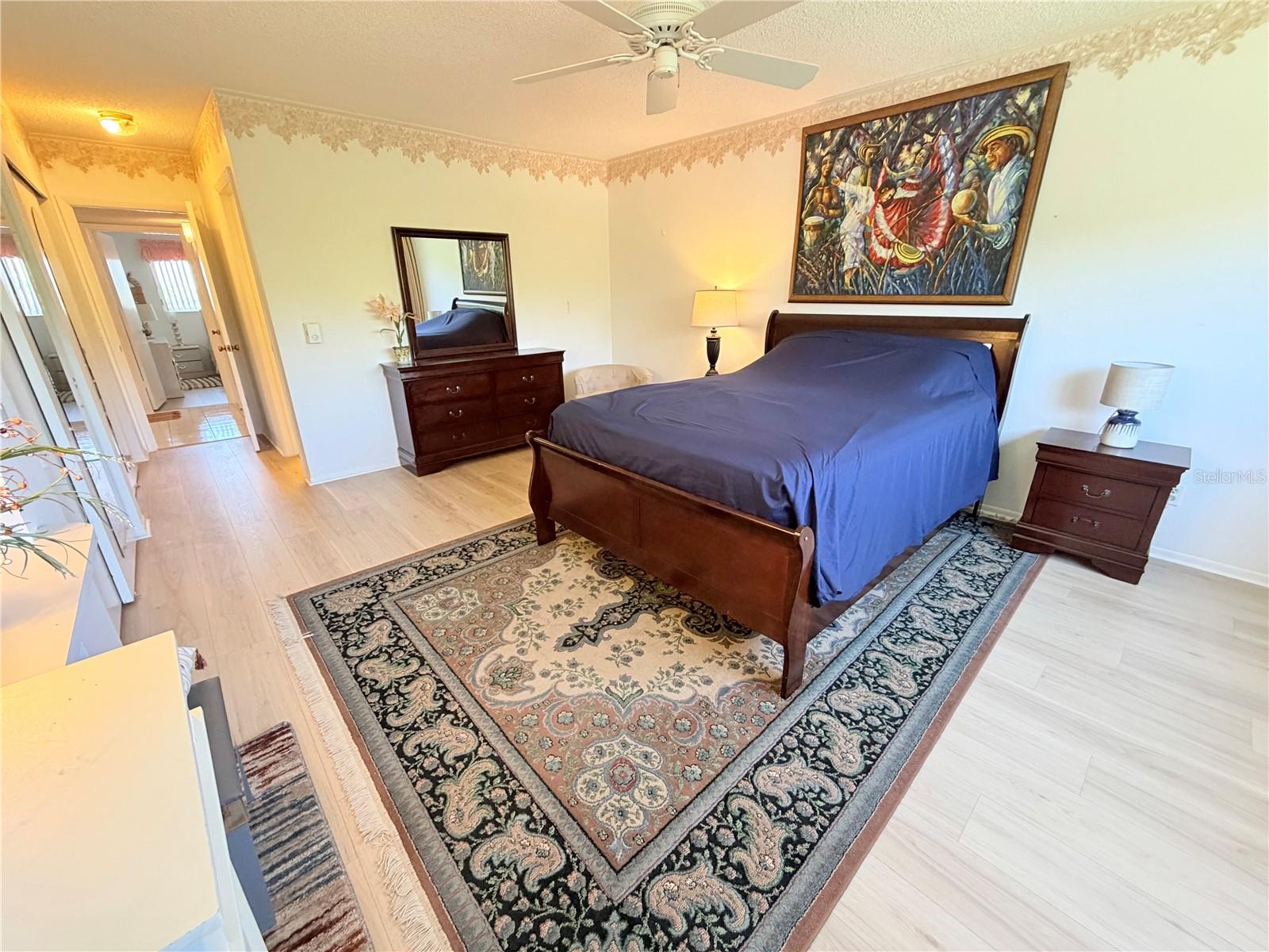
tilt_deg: -20.4
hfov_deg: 102.1
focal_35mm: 14
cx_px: 634
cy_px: 476
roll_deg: +1.3
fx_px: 513
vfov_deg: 85.7
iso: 250
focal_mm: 2.22
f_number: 2.2
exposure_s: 1/60
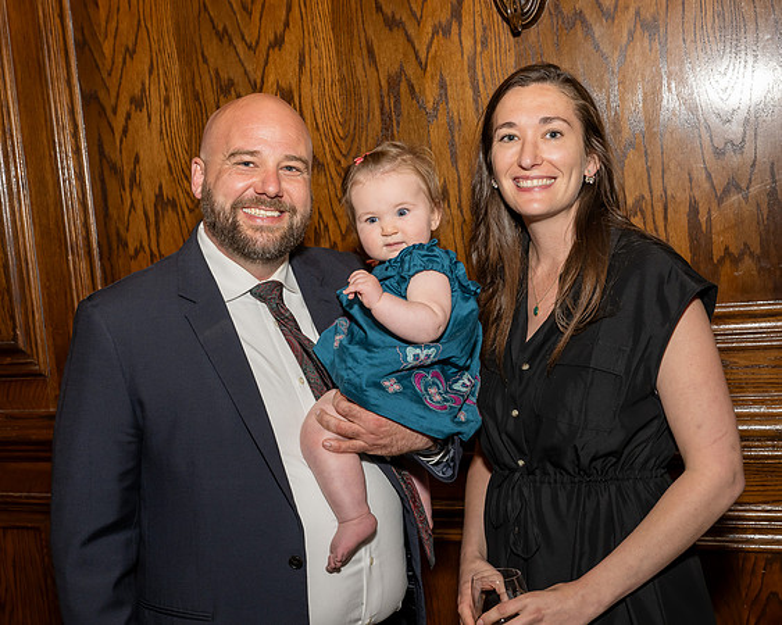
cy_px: 292
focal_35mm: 44
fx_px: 1026
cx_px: 306
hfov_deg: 41.5
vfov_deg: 33.9
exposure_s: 1/250
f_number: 8
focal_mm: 37
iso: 500
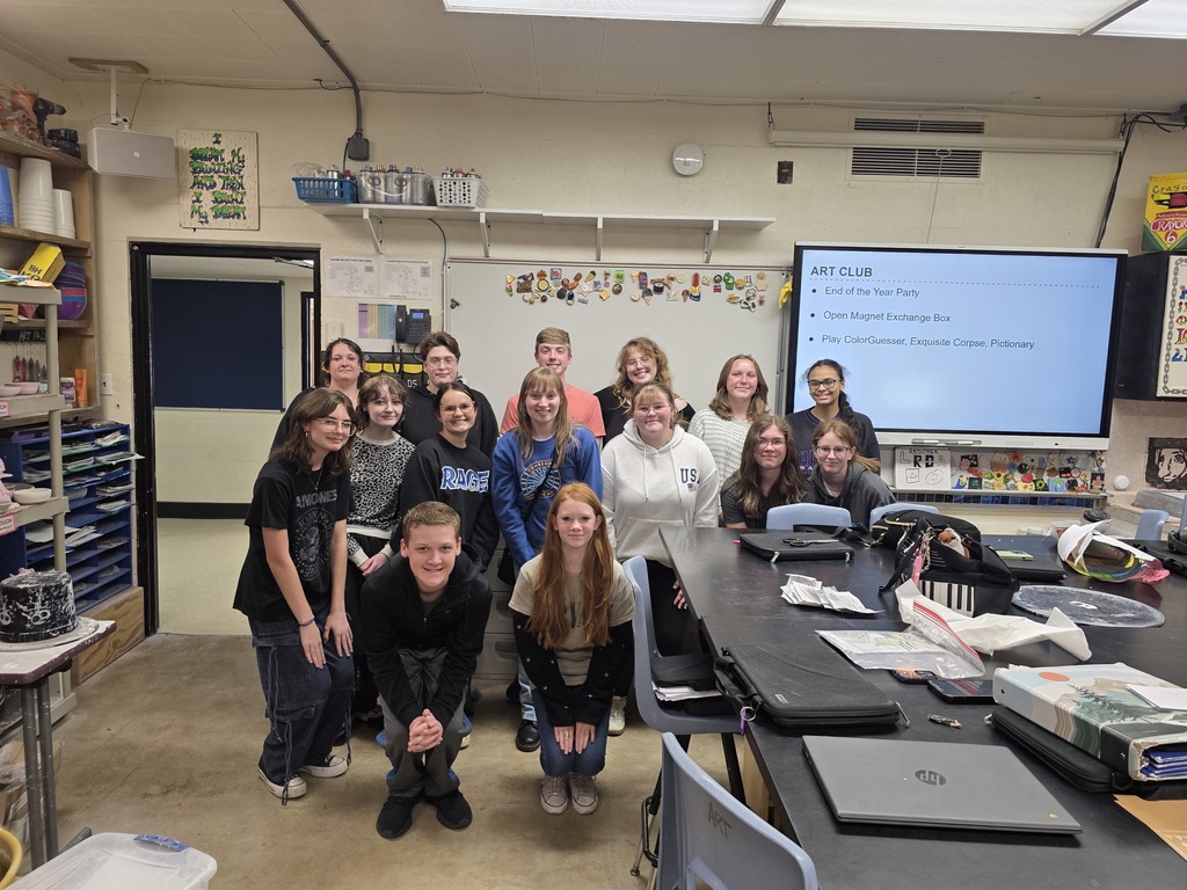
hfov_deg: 73.9
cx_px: 594
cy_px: 445
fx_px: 789
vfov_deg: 58.9
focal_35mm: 23
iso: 125
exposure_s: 1/120
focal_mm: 6.3
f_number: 1.7
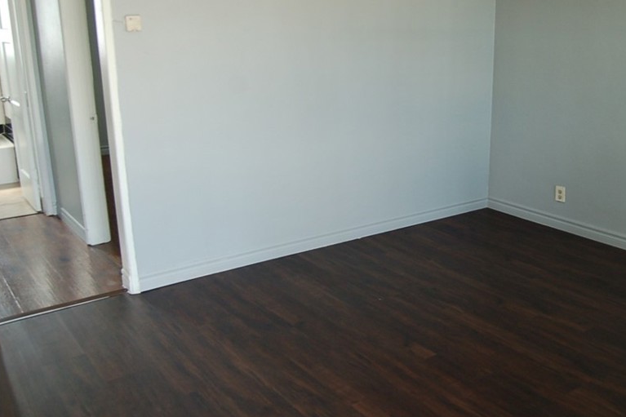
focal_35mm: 36
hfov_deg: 52.5
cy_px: 186
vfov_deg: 36.8
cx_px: 399
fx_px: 626
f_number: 3.5
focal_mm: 18
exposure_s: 1/40
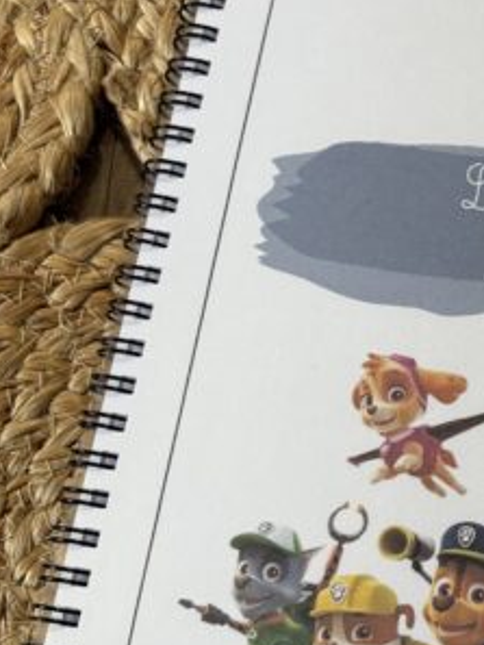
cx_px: 632
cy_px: 361
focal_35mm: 70
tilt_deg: -76.7
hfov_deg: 19.4
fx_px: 1304
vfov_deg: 27.7
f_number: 1.6
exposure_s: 1/60
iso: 125
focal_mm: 5.96
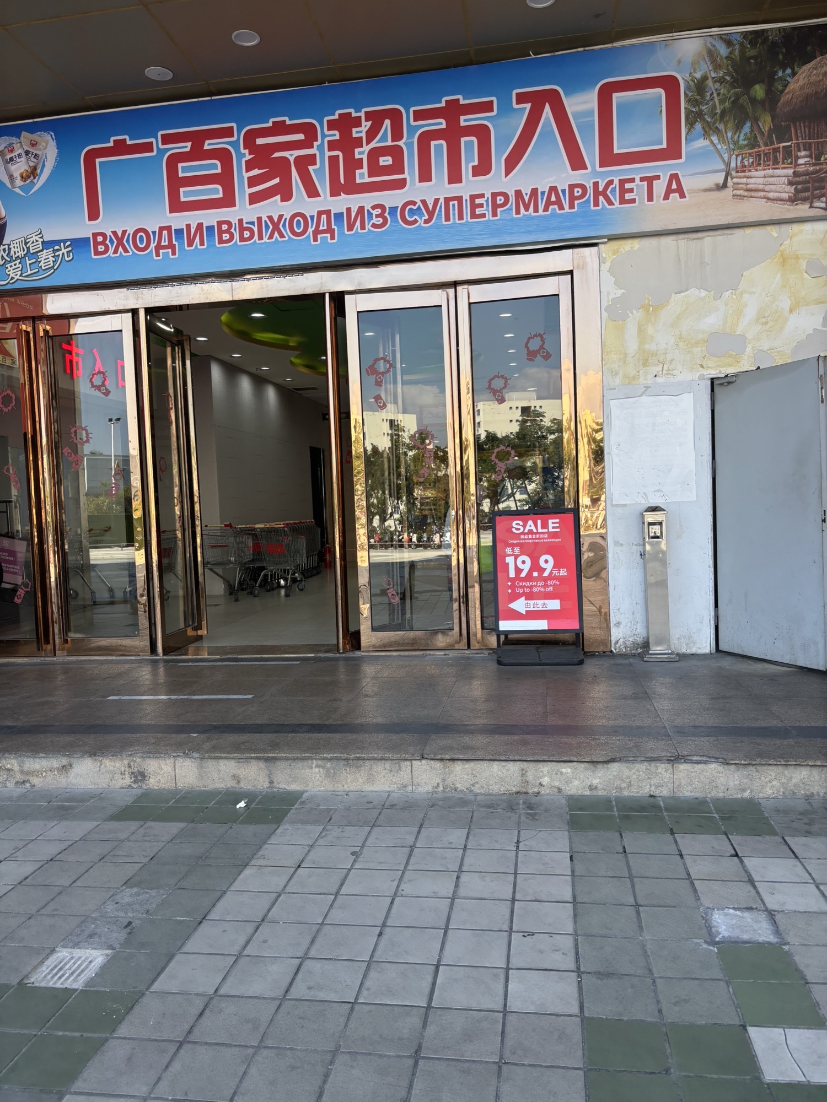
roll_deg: +4.9
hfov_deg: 53.1
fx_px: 828
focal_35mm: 26
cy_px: 551
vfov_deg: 67.3
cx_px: 414
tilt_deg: -10.2
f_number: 1.6
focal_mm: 5.96
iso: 50
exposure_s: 1/522
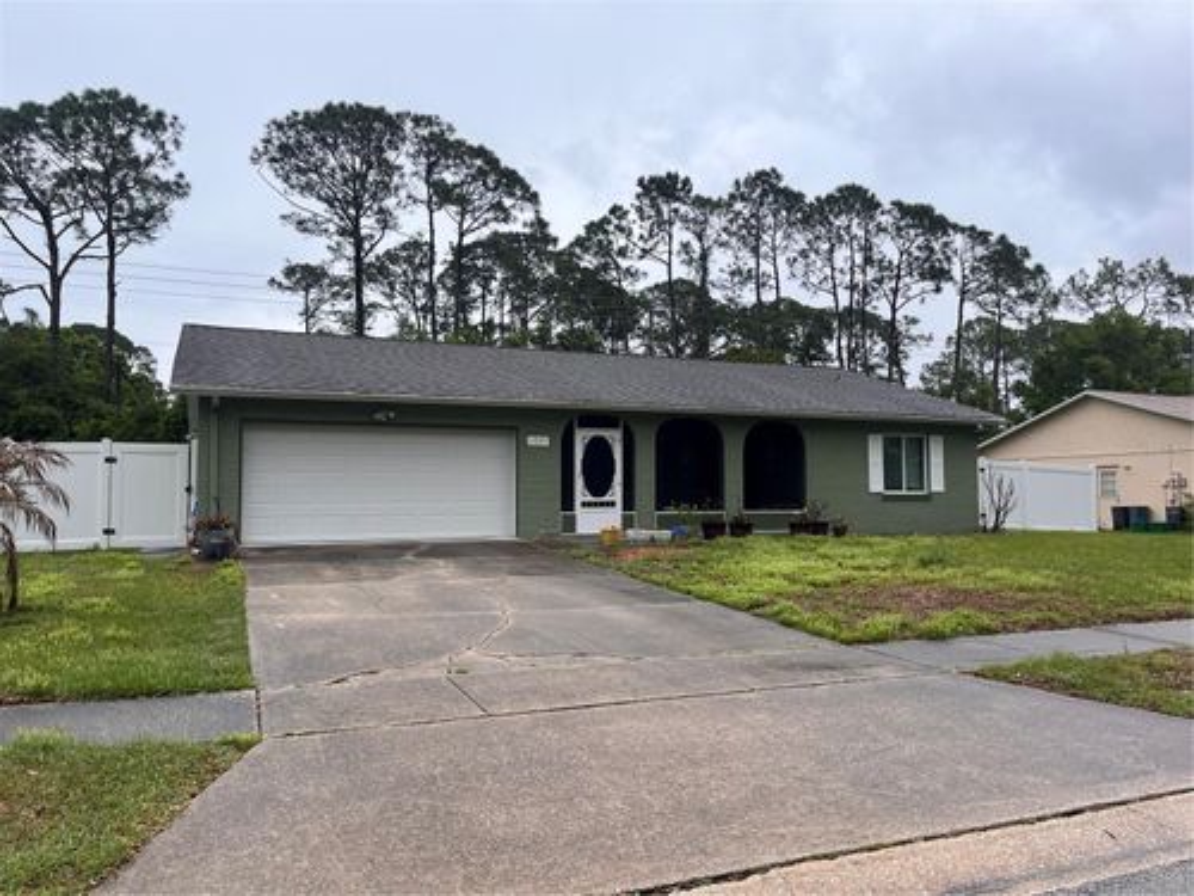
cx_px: 597
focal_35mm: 26
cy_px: 448
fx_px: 897
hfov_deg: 67.3
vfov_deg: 53.1
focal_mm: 5.1
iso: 50
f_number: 1.6
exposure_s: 1/2137
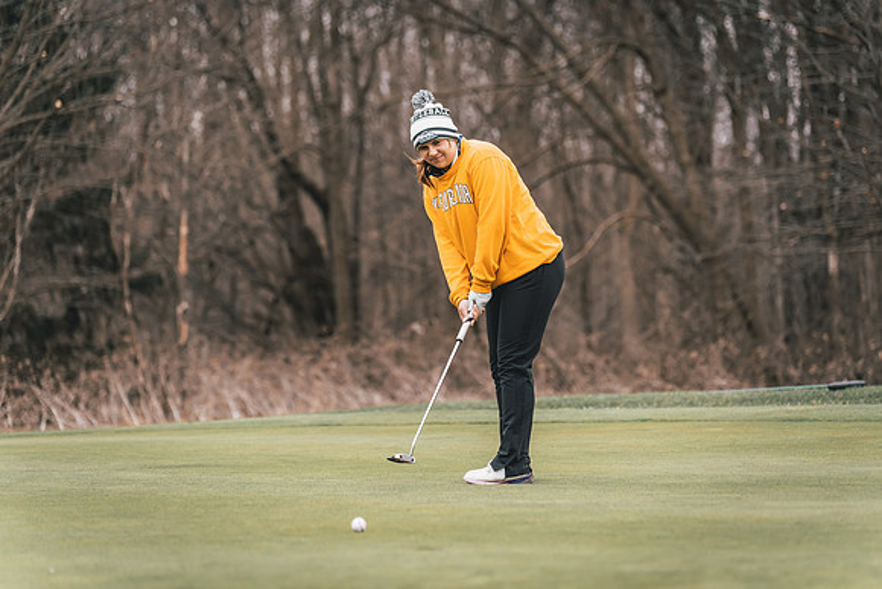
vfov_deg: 10.4
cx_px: 460
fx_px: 3228
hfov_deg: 15.6
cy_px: 274
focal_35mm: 132
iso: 640
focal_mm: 119
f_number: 2.8
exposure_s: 1/3200
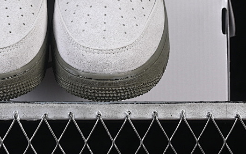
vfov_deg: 8.3
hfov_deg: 13.3
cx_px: 56
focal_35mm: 157
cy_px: -4
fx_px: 1053
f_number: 8
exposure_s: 1/80
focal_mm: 50
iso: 160
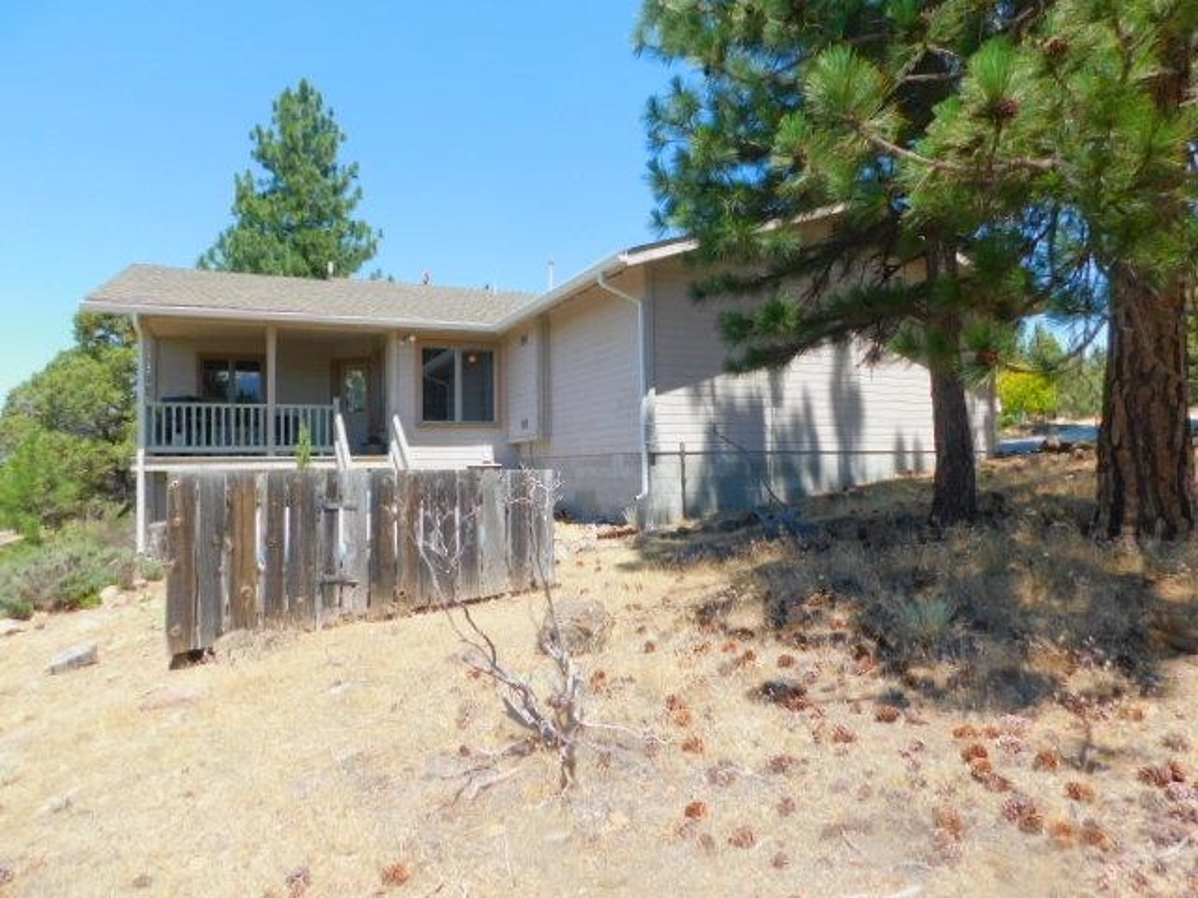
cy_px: 449
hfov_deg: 73.9
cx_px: 599
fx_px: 796
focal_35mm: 23
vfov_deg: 58.9
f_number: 3
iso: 125
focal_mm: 4
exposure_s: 1/640
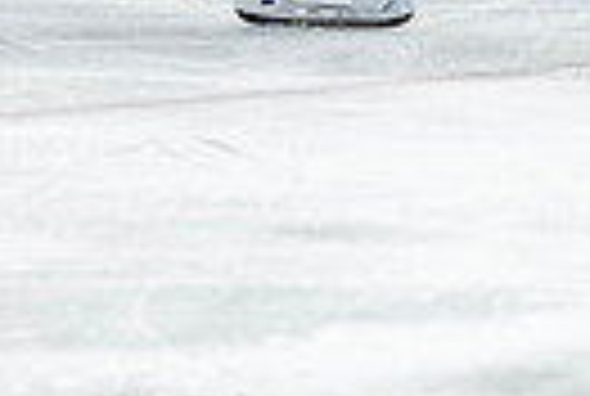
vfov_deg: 1.4
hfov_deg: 2.1
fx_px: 15933
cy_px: -439
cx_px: 177
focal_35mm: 970
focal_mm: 155
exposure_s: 1/640
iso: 2500
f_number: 2.8
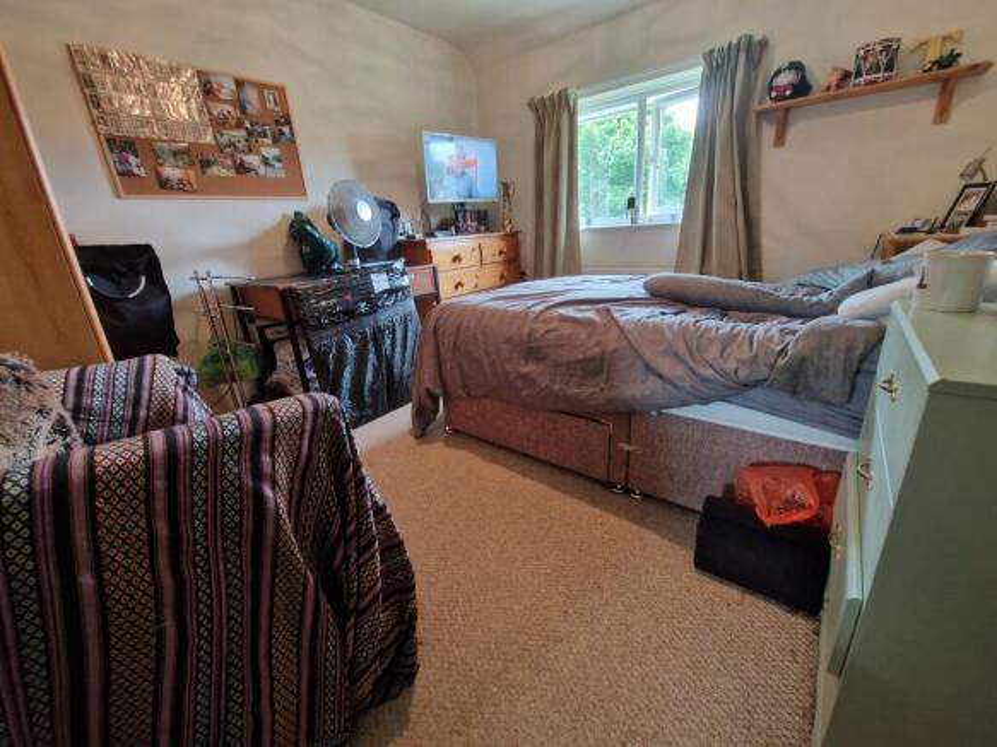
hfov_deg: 106.2
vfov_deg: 89.9
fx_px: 374
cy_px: 374
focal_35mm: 13
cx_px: 498
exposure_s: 1/33
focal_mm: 2.2
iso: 320
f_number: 2.2
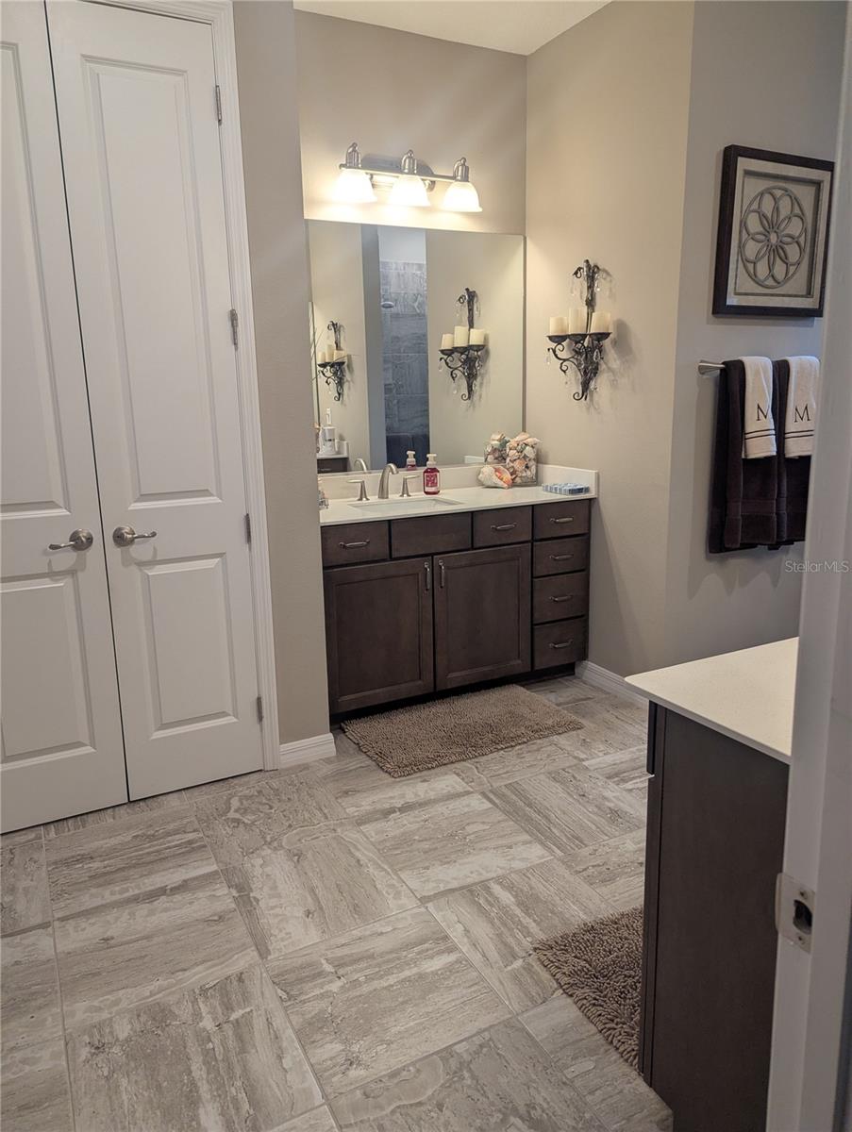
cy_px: 566
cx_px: 426
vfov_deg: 71.5
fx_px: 786
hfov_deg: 56.9
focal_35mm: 24
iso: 132
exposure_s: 1/120
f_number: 1.85
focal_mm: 6.81
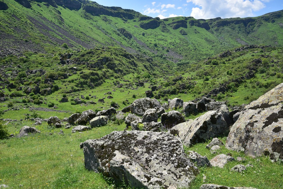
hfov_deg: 39.6
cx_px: 142
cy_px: 94
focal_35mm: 50
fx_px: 393
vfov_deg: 27.0
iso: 100
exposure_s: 1/125
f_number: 10
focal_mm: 50
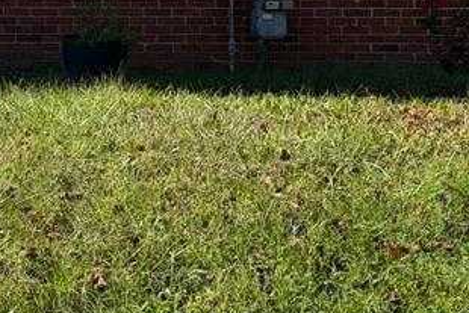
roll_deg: +0.2
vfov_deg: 11.6
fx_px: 1512
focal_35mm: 116
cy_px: -38
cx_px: -14
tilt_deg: +2.0
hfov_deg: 17.2
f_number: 1.8
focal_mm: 6.93
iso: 64
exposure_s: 1/1456
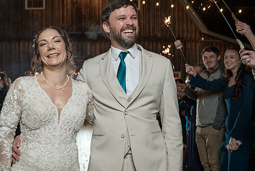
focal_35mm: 41
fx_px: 291
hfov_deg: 46.7
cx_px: 86
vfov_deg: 32.5
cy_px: 106
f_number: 2.8
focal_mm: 24
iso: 2000
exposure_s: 1/200
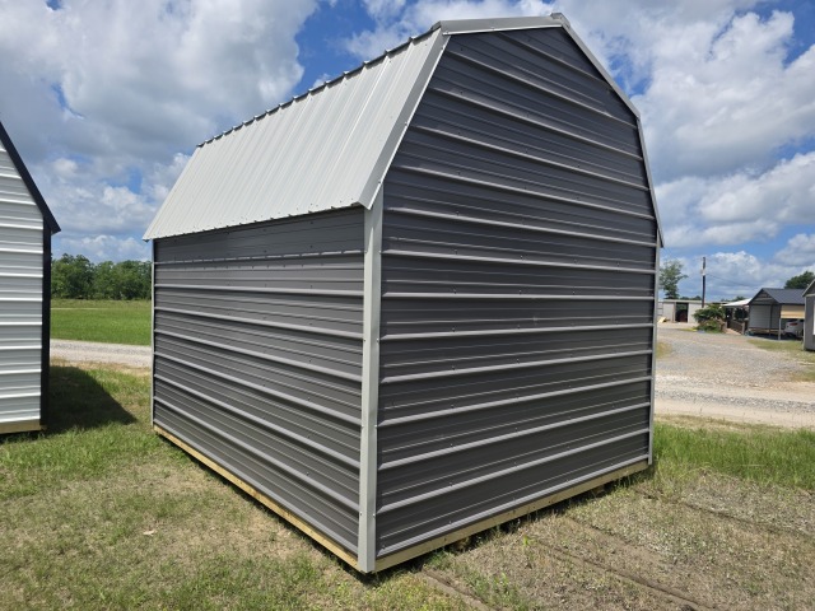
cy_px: 306
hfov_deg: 73.9
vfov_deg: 58.9
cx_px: 408
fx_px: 542
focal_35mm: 23
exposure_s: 1/7626
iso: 80
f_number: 1.7
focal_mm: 6.3
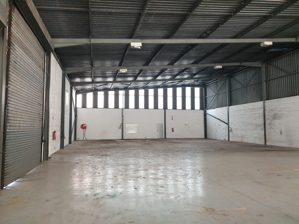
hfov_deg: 67.3
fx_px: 225
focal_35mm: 26
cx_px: 150
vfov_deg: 53.1
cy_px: 112
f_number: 1.5
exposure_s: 1/49
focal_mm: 4.3
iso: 250
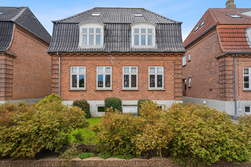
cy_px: 84
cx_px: 126
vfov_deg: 70.4
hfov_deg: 93.3
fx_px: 119
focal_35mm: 17
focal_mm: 17
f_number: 4
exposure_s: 1/160
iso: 200
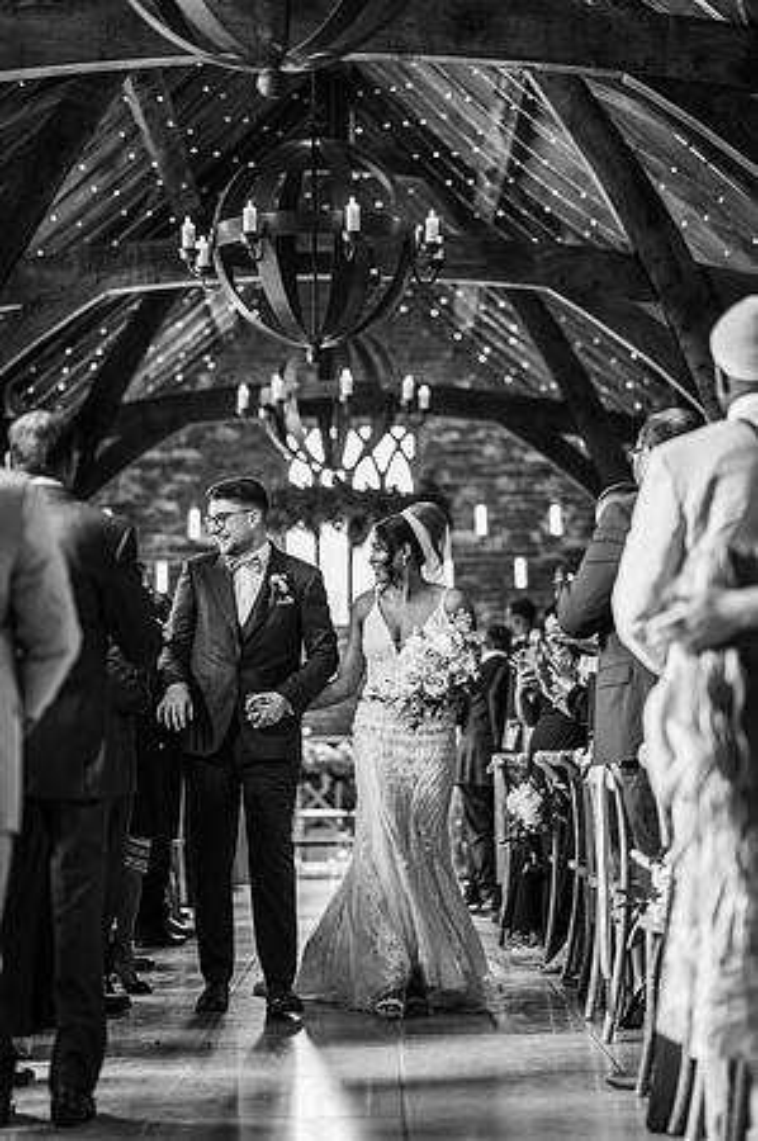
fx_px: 2691
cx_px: 379
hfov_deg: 16.0
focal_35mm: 85
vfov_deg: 23.9
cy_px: 570
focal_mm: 85
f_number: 2
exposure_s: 1/200
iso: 1250
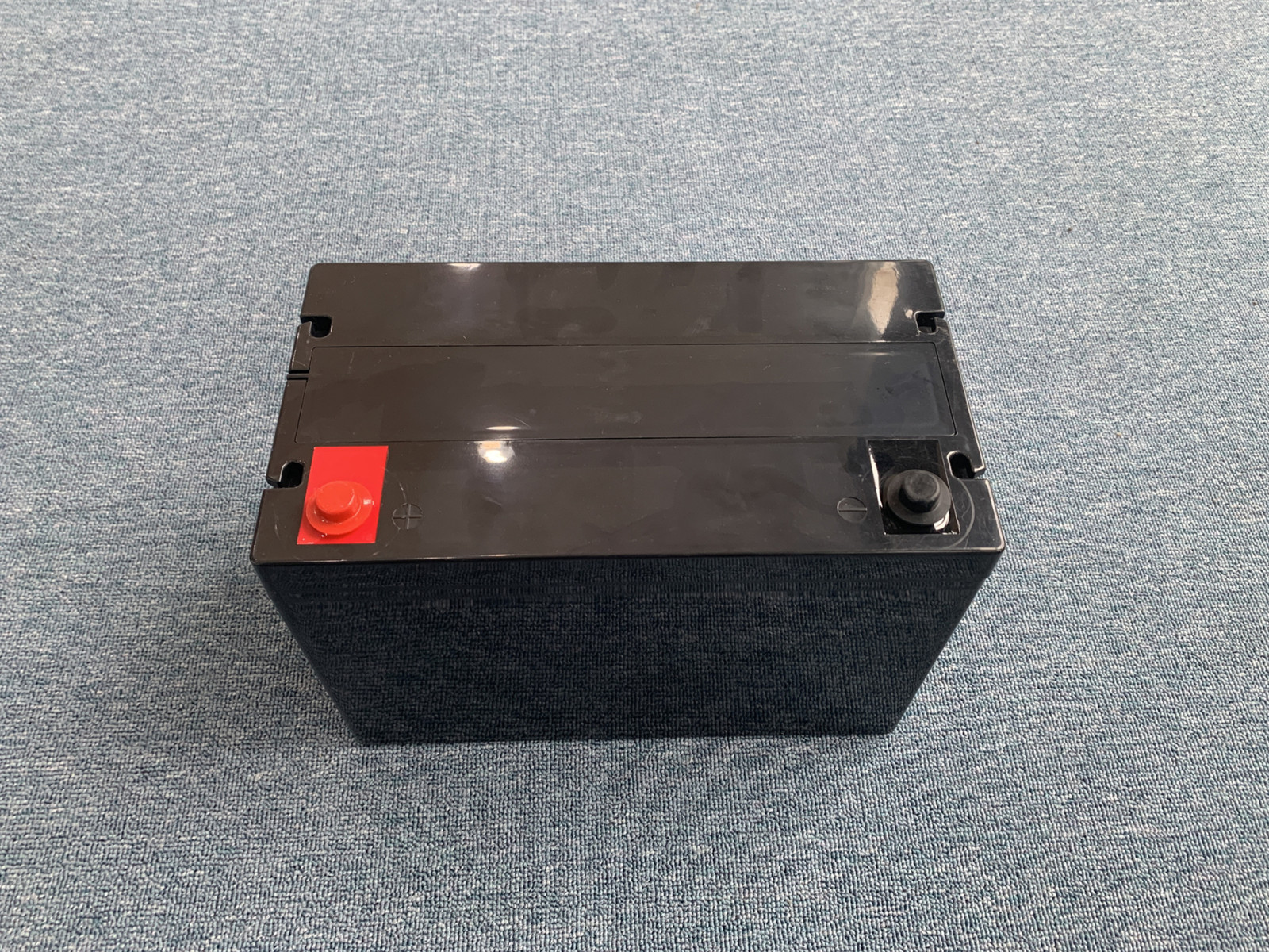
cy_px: 476
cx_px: 634
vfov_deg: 53.1
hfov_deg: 67.3
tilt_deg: -55.8
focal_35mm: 26
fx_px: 953
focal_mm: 4.25
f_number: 1.8
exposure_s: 1/80
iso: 100
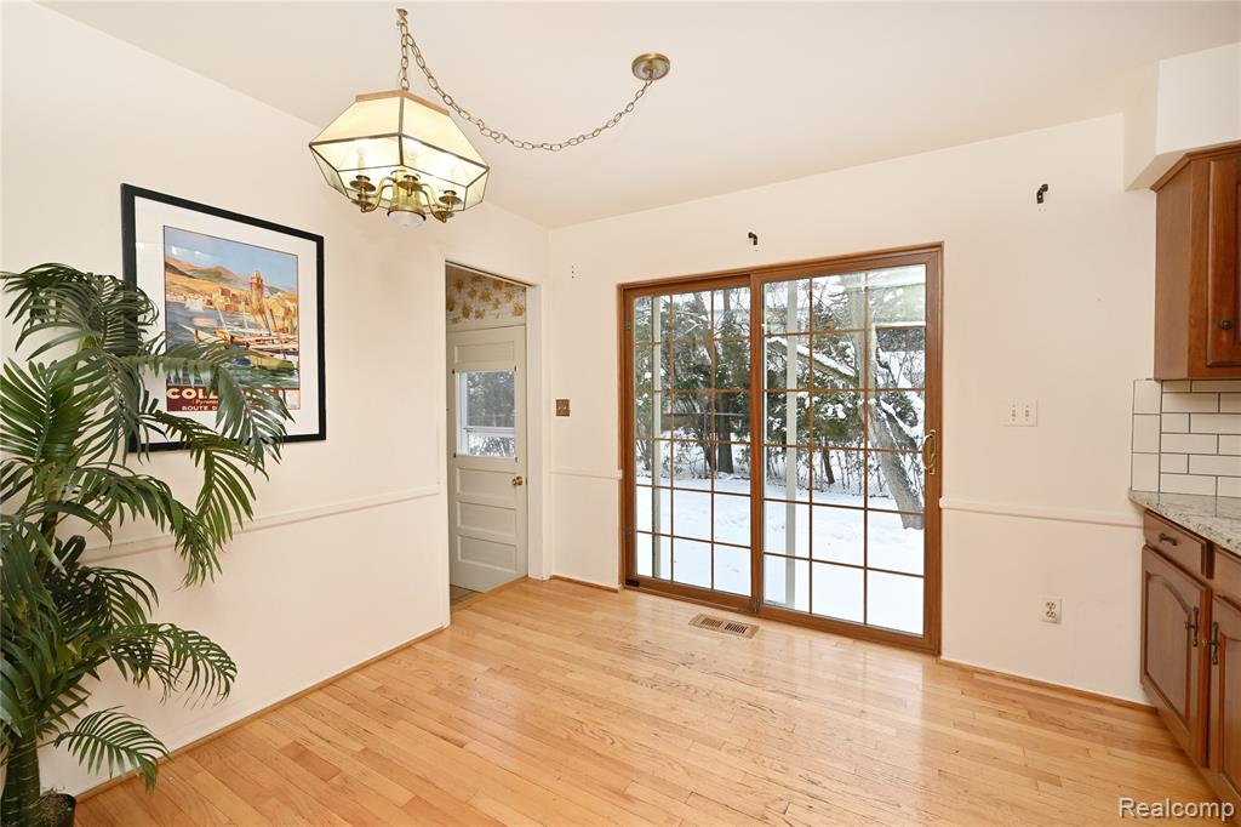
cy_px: 414
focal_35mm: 14
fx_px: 482
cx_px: 620
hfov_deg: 104.3
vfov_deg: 81.2
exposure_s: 1/60
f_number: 10
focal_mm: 14
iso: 640
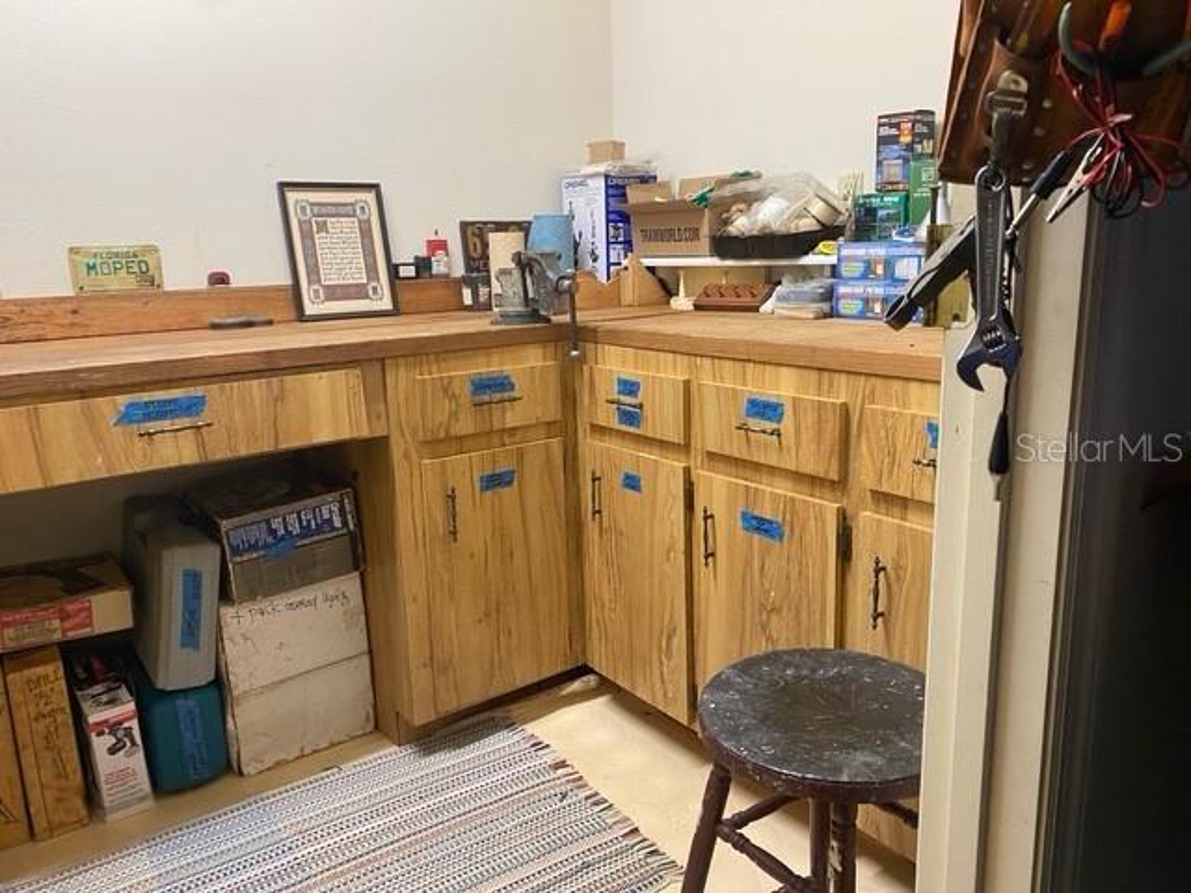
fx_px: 895
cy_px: 446
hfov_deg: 67.3
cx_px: 596
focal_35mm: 26
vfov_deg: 53.1
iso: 200
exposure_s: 1/60
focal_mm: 4.25
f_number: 1.8
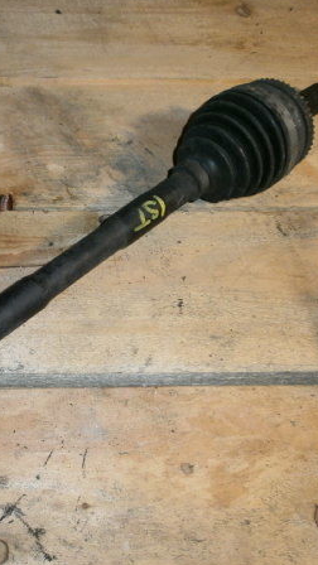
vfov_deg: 48.4
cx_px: 28
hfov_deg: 27.3
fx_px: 630
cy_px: 286
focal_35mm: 42
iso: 125
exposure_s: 1/30
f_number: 2.9
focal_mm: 4.8
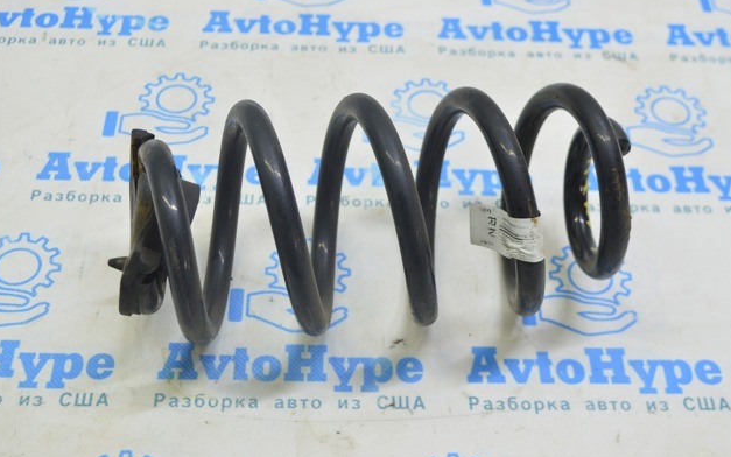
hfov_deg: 38.2
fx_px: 1056
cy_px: 215
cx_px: 366
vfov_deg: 24.4
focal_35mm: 53
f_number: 5.6
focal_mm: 34
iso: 400
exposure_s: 1/20
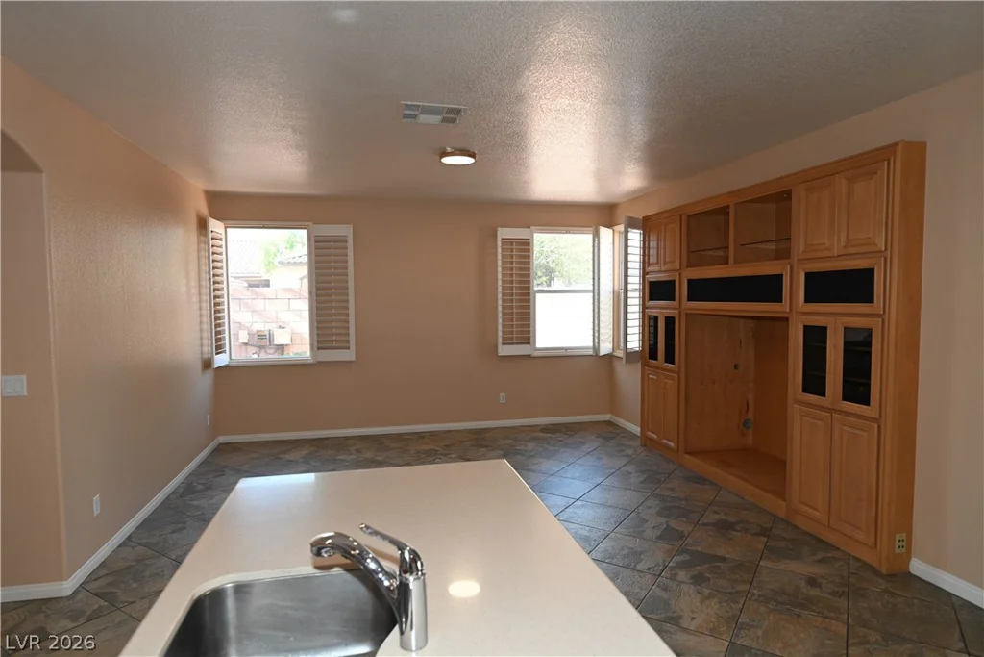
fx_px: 560
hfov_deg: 82.6
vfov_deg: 60.7
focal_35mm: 20
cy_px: 328
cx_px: 492
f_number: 4
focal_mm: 20.5
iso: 360
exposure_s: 1/60
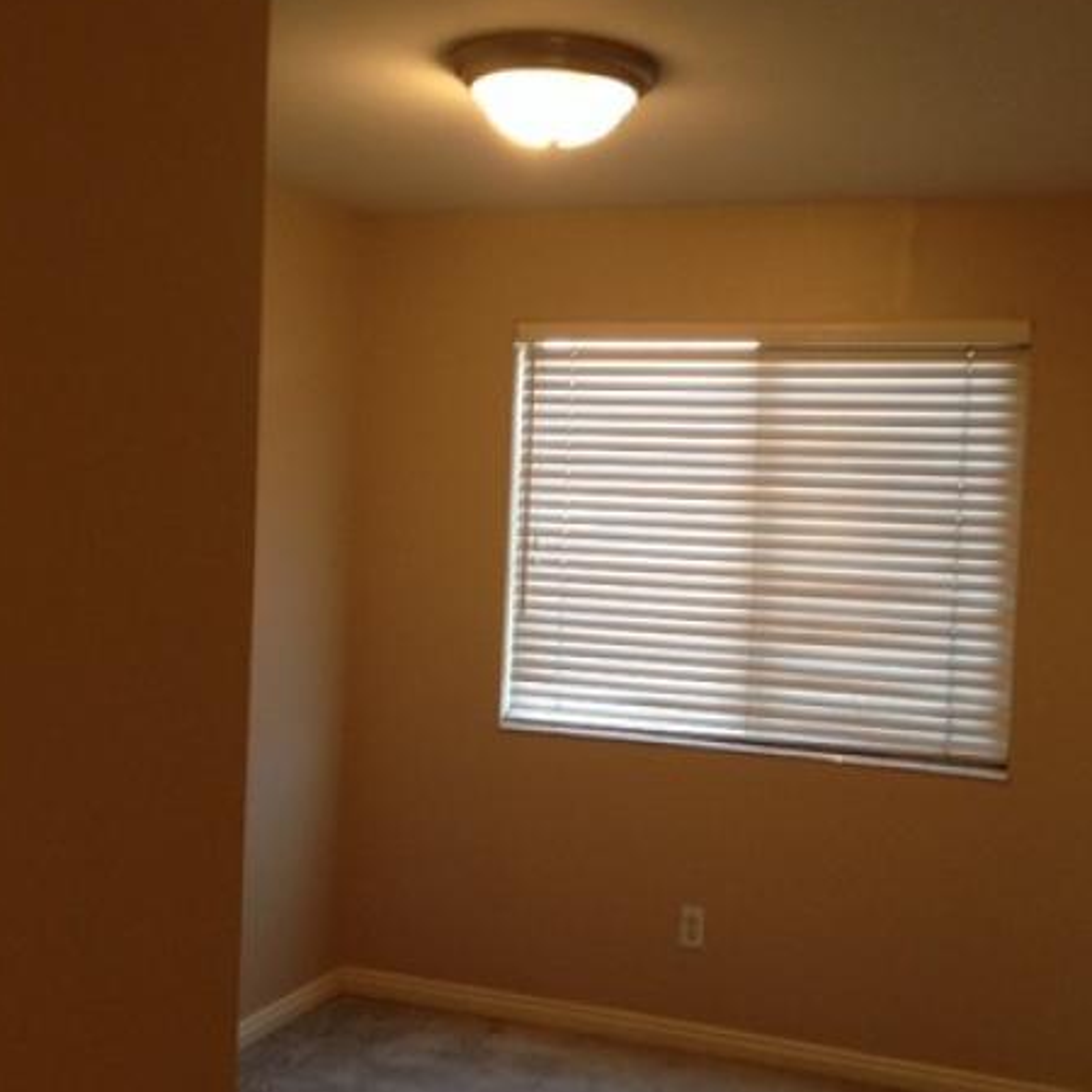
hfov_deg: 38.2
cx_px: 667
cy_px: 548
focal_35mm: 44
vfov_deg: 38.3
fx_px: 1570
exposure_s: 1/20
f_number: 2.4
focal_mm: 4.28
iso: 125
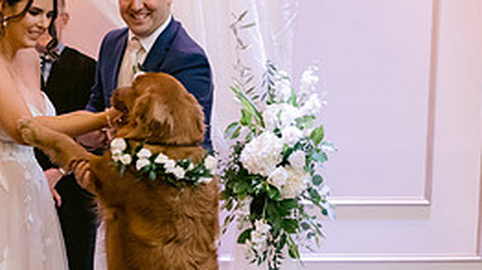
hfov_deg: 22.1
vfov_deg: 12.5
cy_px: 289
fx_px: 1213
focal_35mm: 95
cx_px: 89
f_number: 2.8
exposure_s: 1/125
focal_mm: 35
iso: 1600
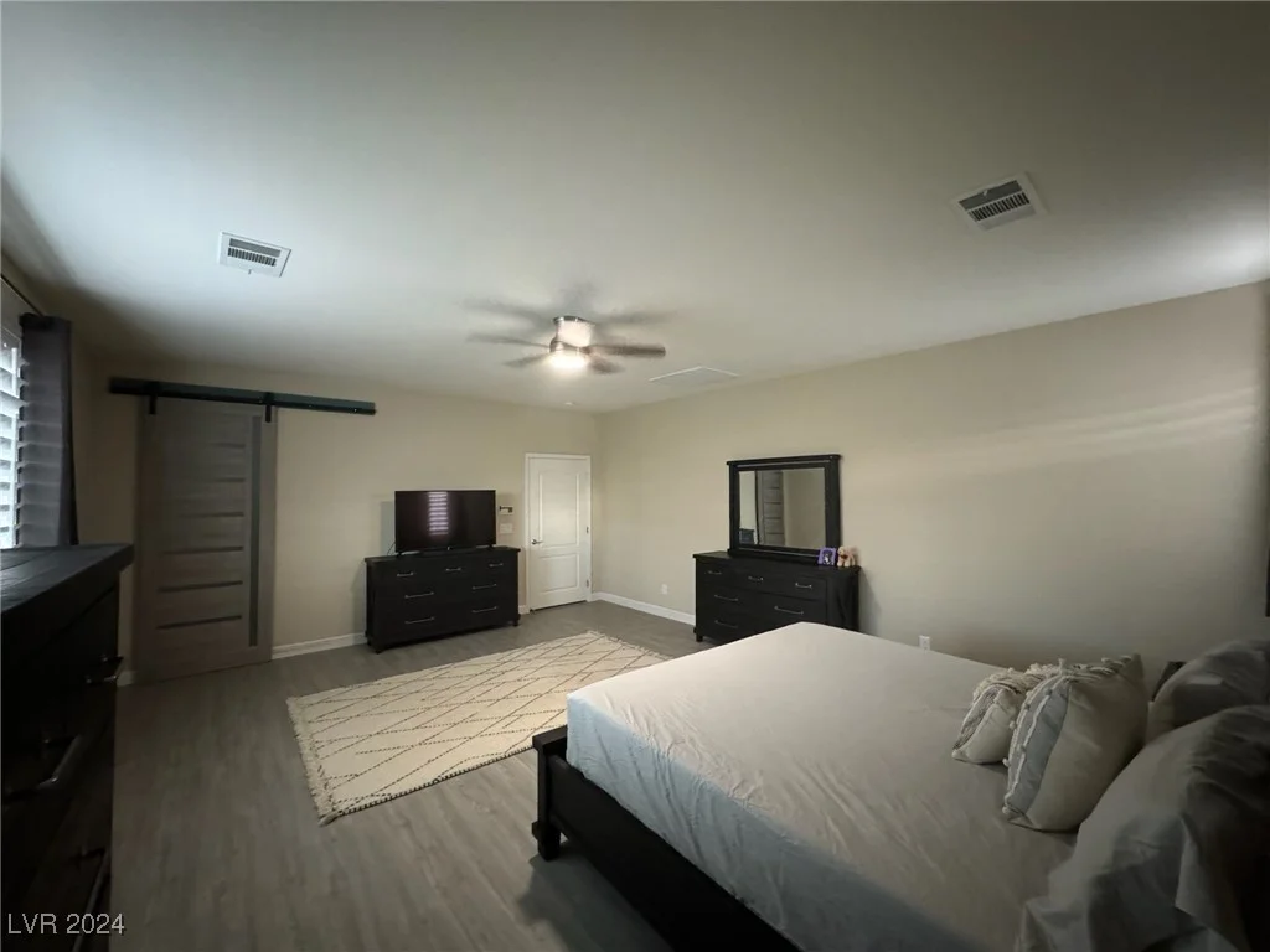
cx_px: 635
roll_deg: +0.7
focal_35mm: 14
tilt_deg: +0.8
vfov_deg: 85.7
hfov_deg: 102.1
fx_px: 514
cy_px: 476
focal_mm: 2.22
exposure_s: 1/40
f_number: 2.2
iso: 1250
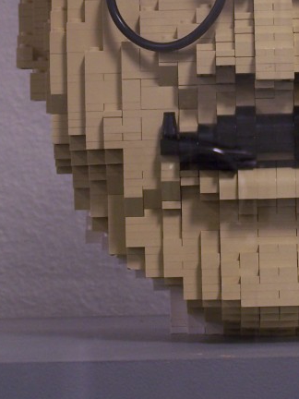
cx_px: 268
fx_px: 2568
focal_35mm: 223
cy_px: -37
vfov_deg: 8.8
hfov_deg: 6.6
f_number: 3.2
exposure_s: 1/2
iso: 80
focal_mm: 15.6
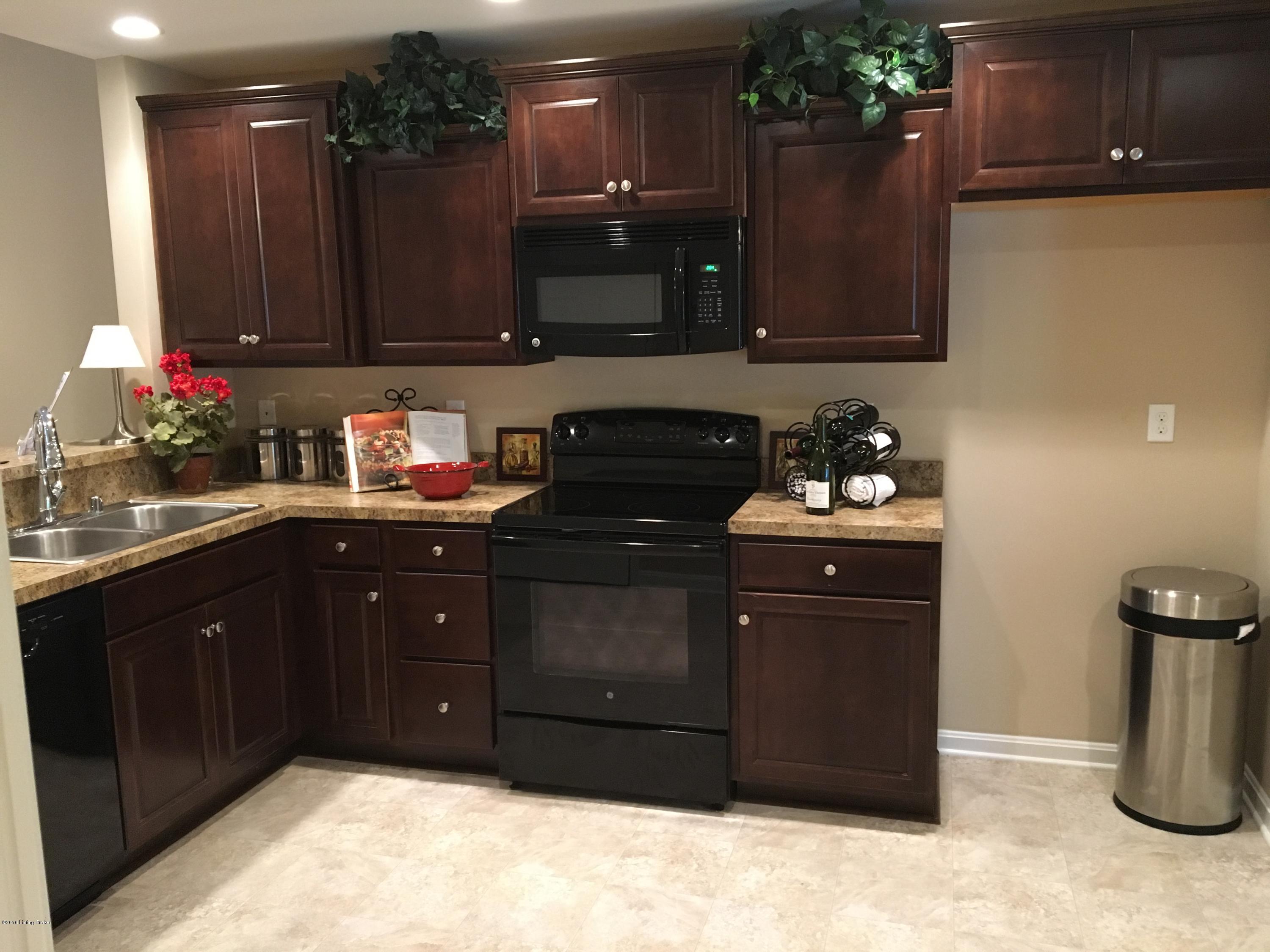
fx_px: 1064
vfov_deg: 48.2
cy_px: 476
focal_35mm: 29
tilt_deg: -9.0
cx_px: 635
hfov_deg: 61.7
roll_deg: +0.9
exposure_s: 1/30
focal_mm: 4.15
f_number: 2.2
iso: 200
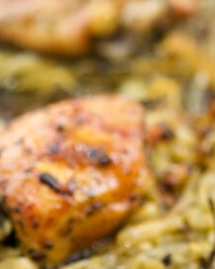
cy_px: 231
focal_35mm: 363
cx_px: 212
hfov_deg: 4.3
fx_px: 2890
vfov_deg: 5.3
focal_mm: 105
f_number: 3.5
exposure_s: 1/50
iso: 1600
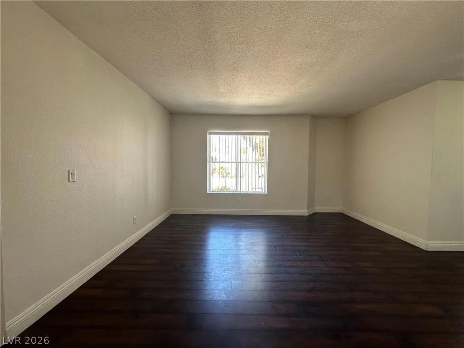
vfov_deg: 85.7
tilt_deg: -2.9
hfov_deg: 102.1
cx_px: 232
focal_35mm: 14
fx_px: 188
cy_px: 174
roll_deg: -0.8
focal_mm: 2.22
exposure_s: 1/99
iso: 80
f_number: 2.2
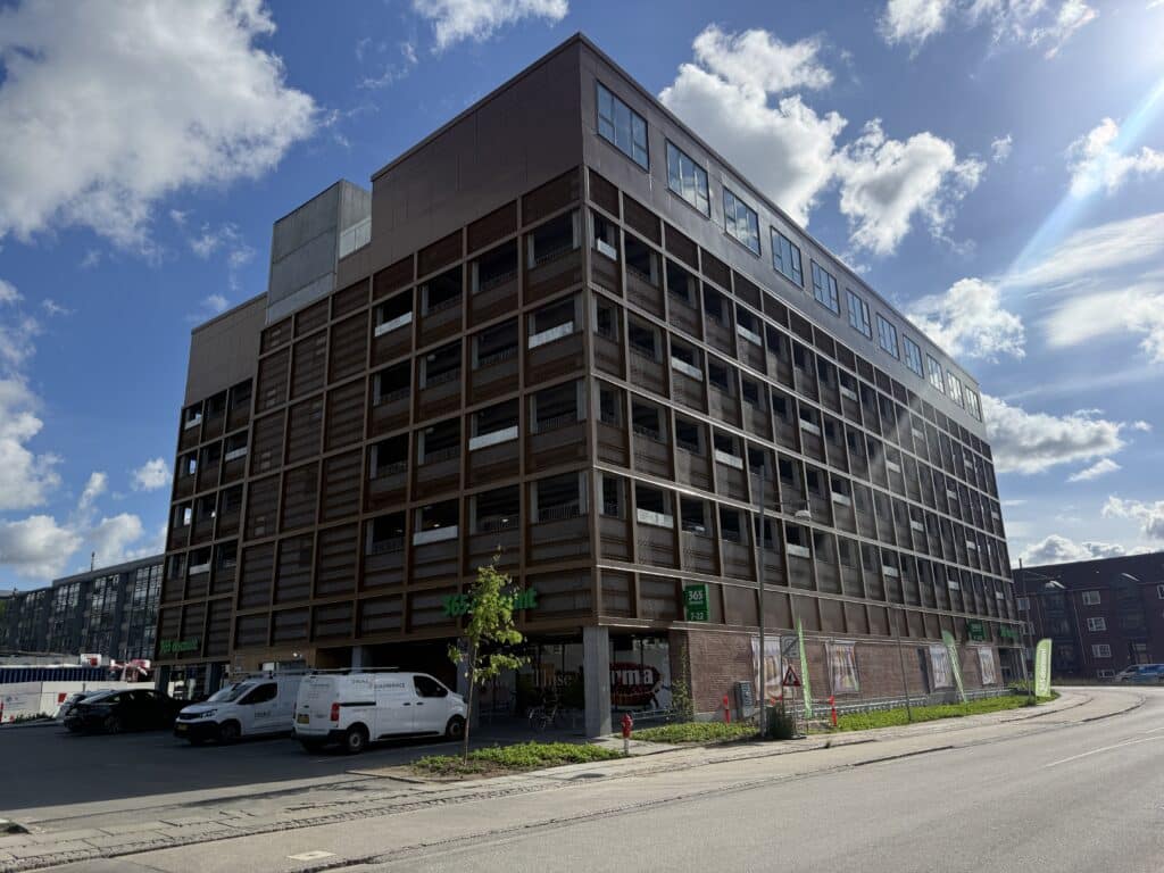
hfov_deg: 71.6
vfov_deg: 56.8
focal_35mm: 24
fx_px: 807
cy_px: 436
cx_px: 582
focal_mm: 6.76
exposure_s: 1/8130
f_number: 1.78
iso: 100
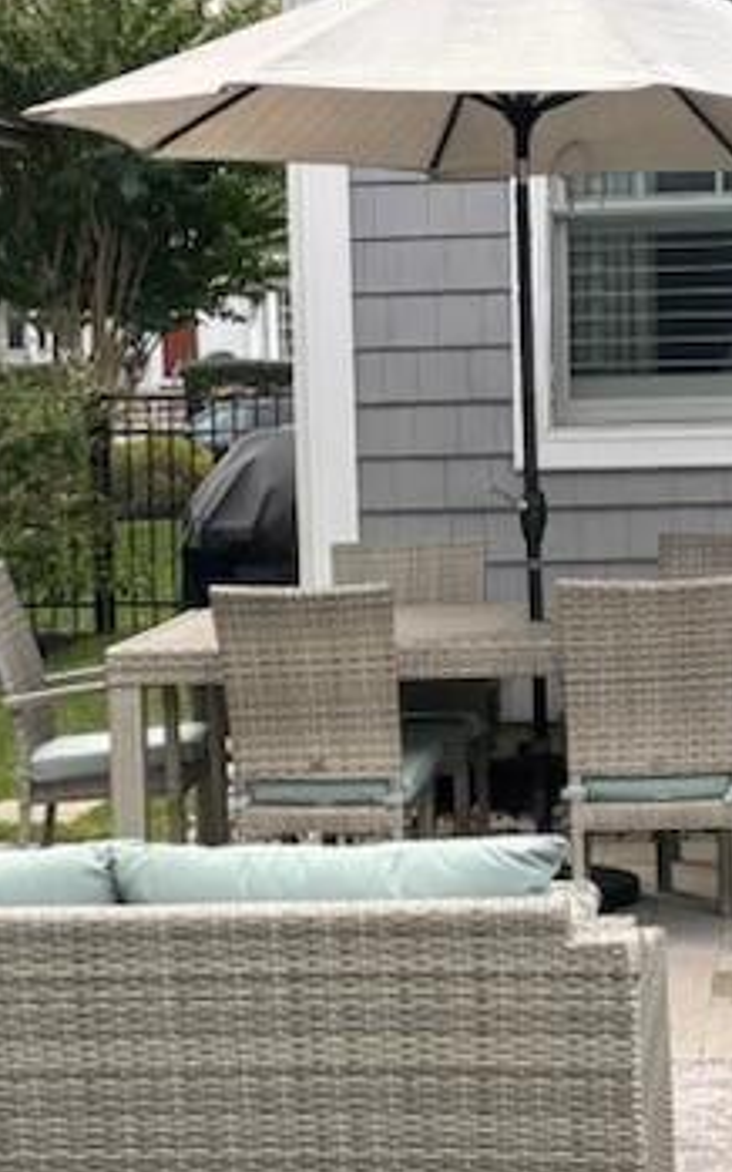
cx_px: 443
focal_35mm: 101
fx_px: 3225
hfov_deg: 12.9
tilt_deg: -6.6
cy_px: 655
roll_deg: +1.5
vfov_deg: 20.6
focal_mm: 5.96
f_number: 1.6
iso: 50
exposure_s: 1/742
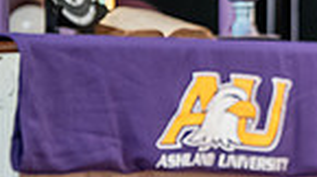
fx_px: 4305
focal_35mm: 513
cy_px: -75
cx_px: 599
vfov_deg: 2.4
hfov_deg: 4.2
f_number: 3.2
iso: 2500
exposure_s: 1/200
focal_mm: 122
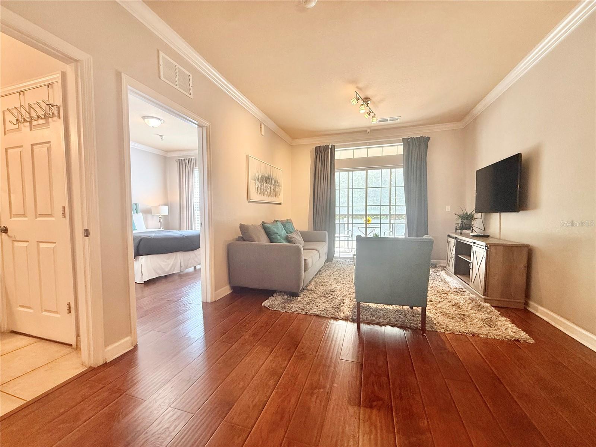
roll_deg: +0.2
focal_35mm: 14
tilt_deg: -2.2
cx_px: 298
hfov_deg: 102.1
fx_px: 241
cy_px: 224
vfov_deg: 85.7
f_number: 2.2
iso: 200
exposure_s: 1/60
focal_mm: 2.22
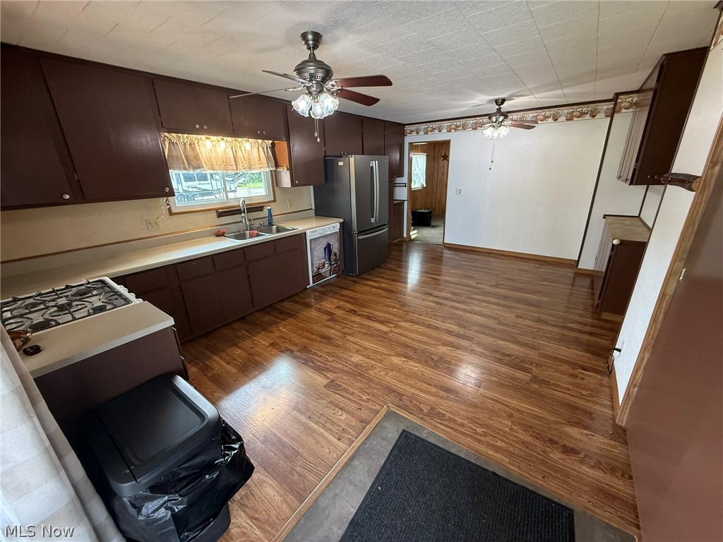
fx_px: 292
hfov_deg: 102.1
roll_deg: +1.1
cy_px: 271
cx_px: 362
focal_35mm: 14
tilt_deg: -18.8
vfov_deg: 85.7
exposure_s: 1/120
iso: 320
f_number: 2.2
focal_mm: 2.22
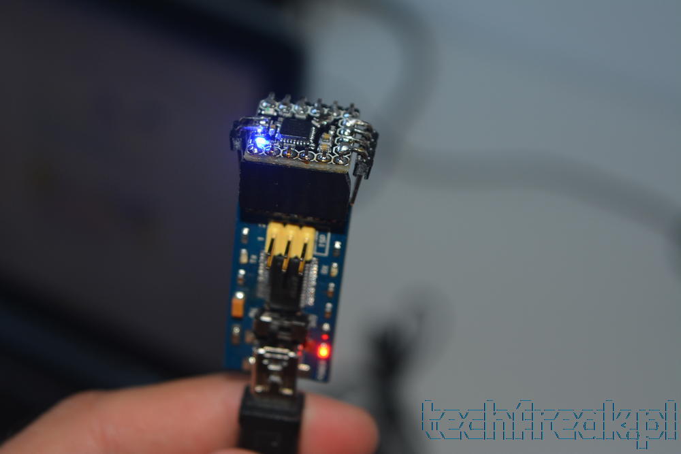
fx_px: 1561
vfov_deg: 16.6
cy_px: 227
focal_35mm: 82
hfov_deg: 24.6
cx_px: 340
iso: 500
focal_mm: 55
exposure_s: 1/60
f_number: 5.6
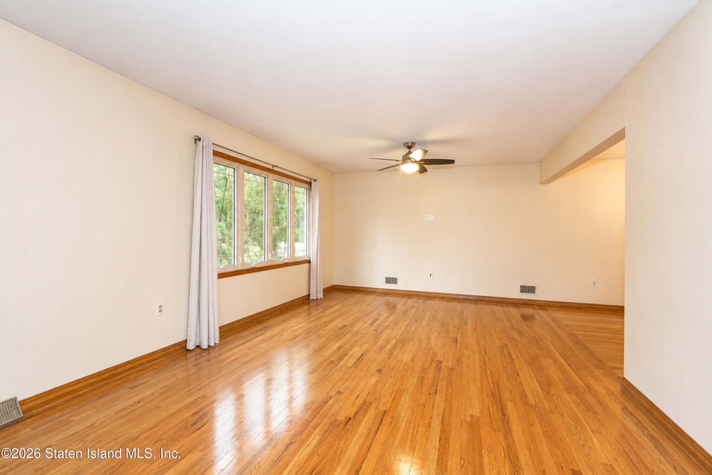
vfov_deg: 77.3
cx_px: 356
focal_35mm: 15
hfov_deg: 100.4
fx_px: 297
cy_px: 238
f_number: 7.1
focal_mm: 10
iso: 2000
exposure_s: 1/60
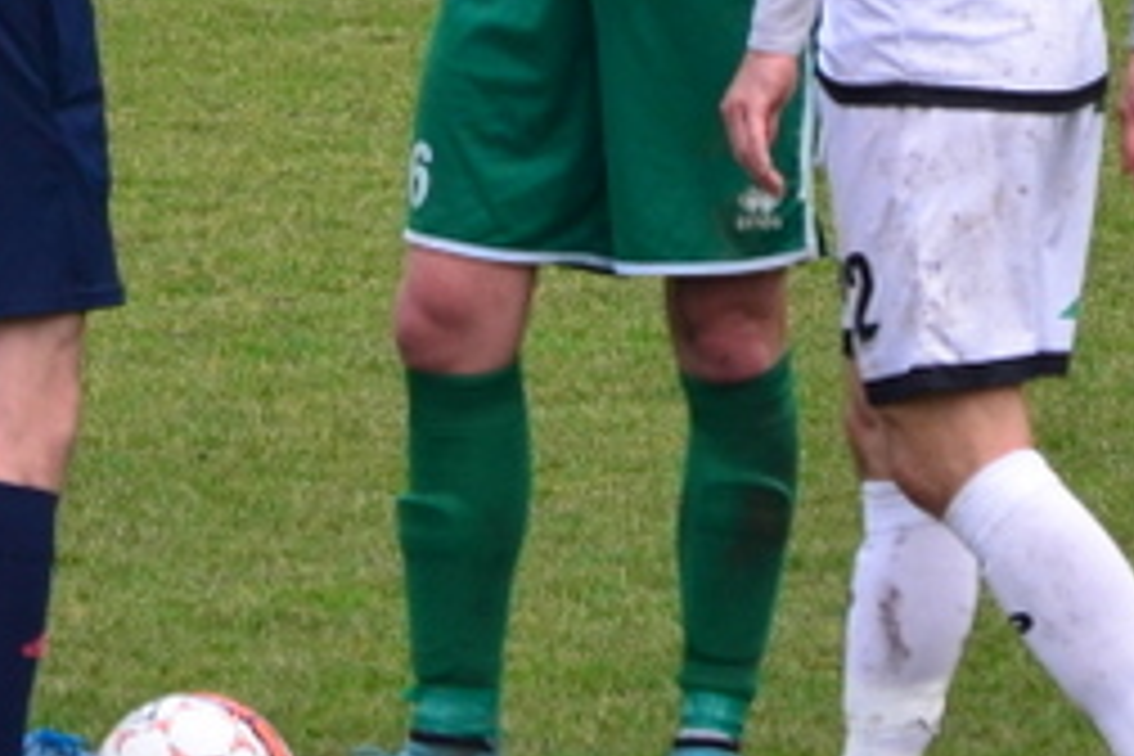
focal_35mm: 1425
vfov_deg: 1.0
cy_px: -295
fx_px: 44884
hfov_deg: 1.4
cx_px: 256
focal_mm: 200
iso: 800
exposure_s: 1/1000
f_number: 5.3
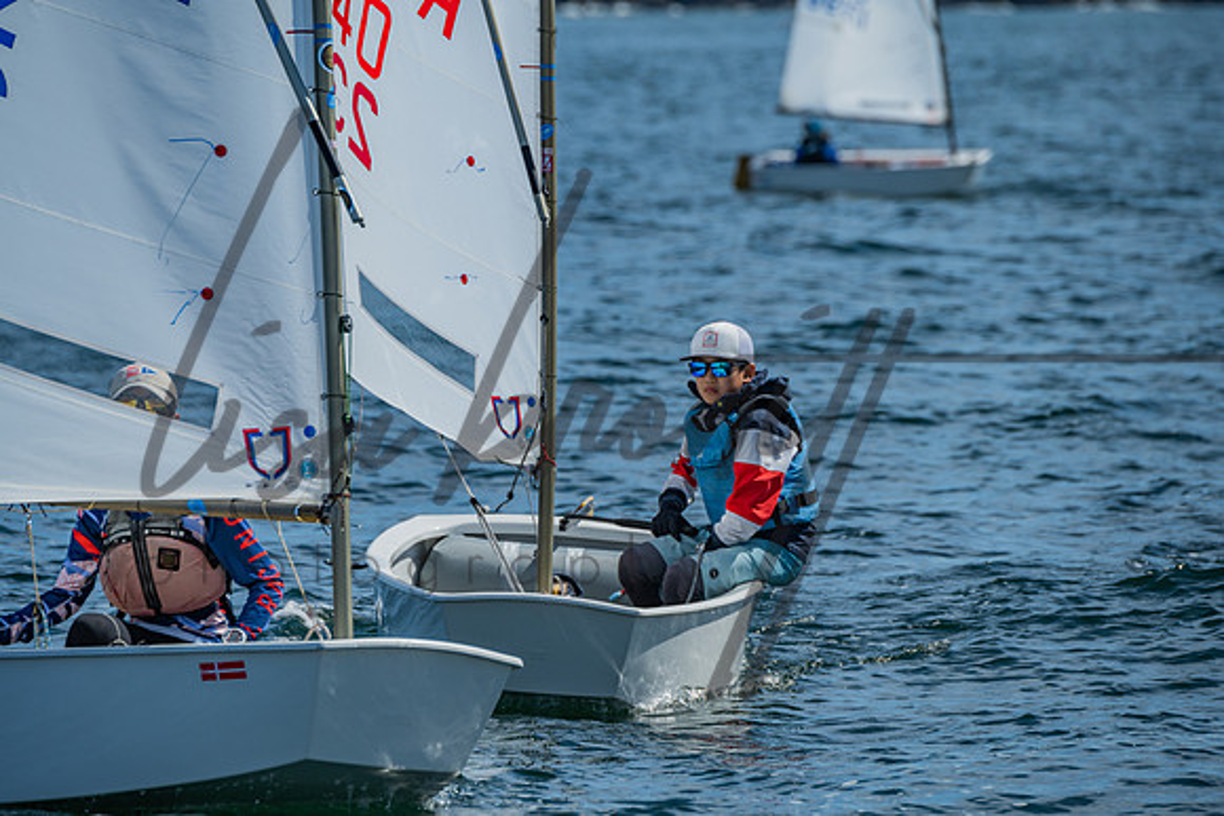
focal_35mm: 400
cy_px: 408
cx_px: 612
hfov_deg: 5.2
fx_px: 13603
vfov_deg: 3.4
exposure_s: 1/640
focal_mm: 400
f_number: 8
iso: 100
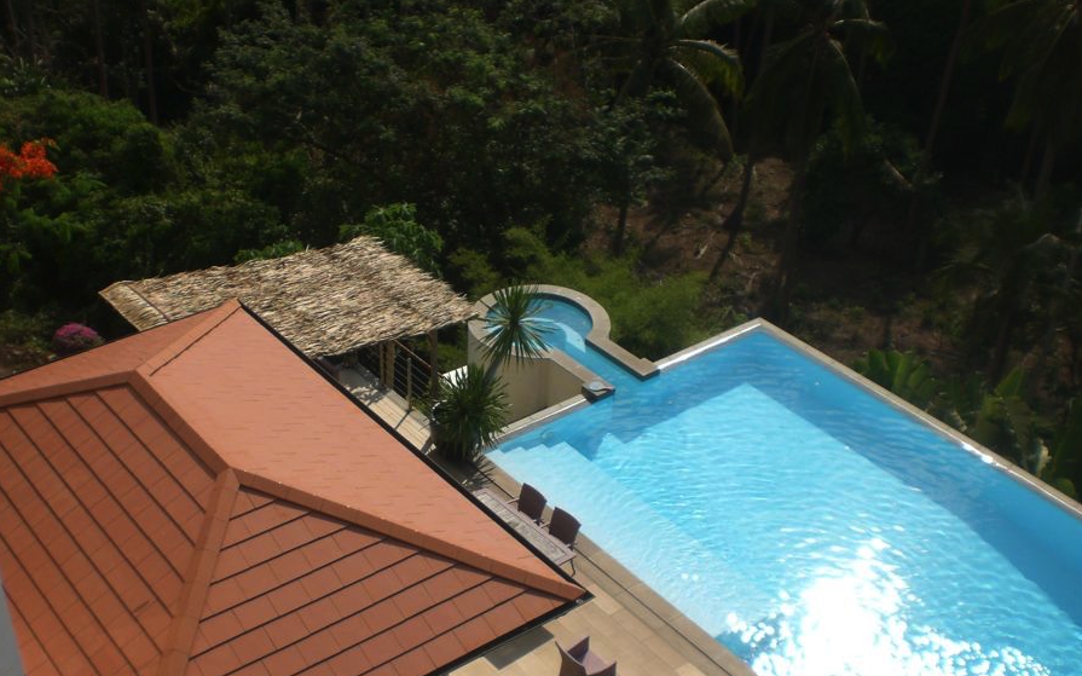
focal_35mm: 45
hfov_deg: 44.4
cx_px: 539
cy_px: 432
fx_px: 1327
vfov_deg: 28.4
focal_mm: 6.3
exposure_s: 1/640
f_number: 4.4
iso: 50
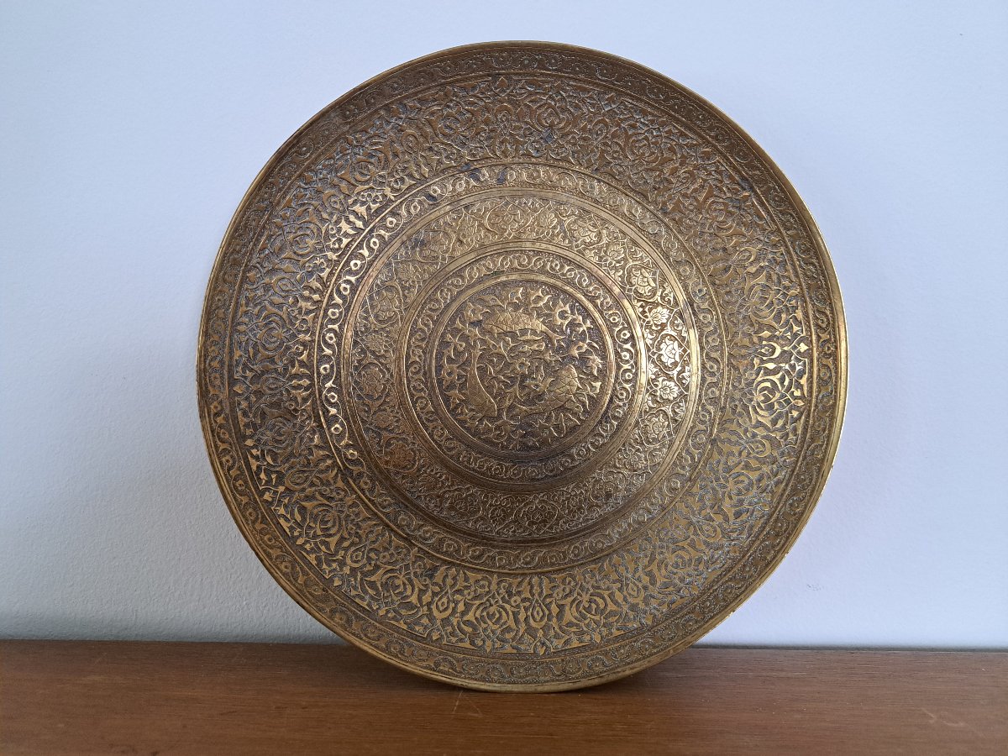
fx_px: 699
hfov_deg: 71.6
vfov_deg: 56.8
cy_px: 378
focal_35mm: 24
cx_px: 504
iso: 320
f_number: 1.8
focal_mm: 5.23
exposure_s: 1/50
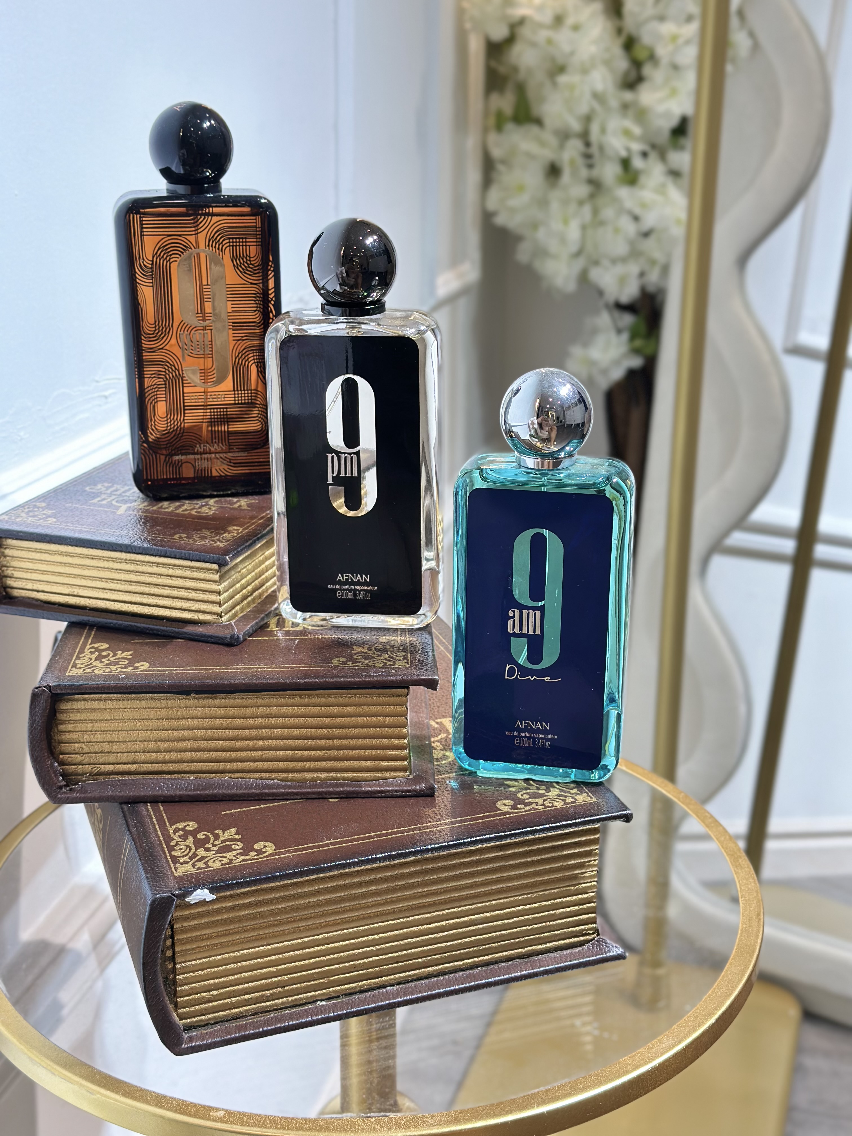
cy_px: 568
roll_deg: -1.3
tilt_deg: -16.3
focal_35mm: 48
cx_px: 426
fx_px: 1575
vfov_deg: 39.7
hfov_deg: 30.3
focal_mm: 6.86
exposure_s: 1/170
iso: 125
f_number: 1.78
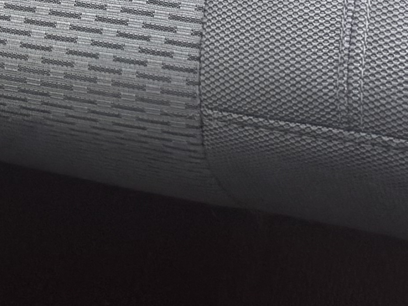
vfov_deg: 8.7
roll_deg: +32.6
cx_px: -87
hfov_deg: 13.1
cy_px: -531
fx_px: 1732
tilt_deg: -44.4
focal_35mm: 147
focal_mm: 6.76
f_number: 1.78
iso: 125
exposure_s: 1/121
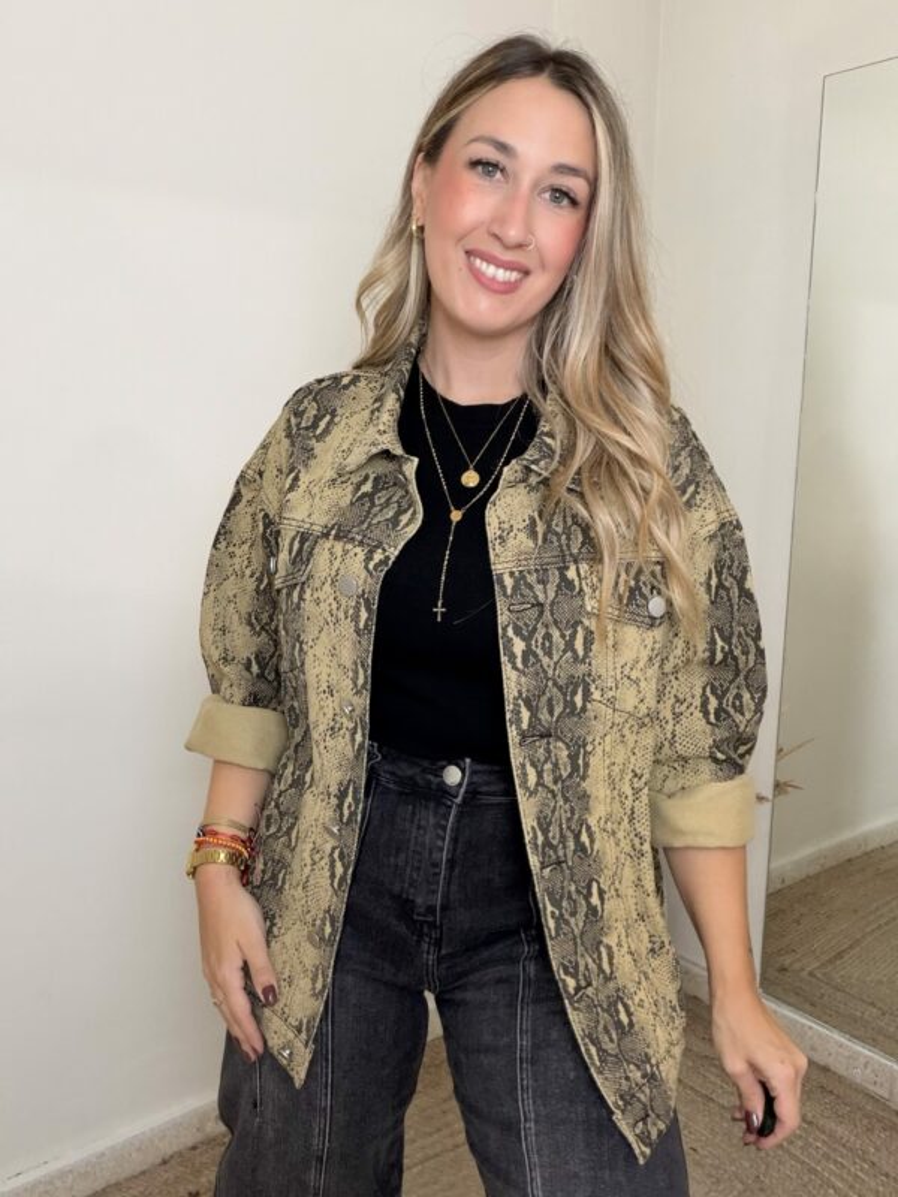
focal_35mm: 30
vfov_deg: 60.0
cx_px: 449
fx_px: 1038
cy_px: 598
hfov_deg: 46.8
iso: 125
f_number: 1.9
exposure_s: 1/60
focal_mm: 2.71
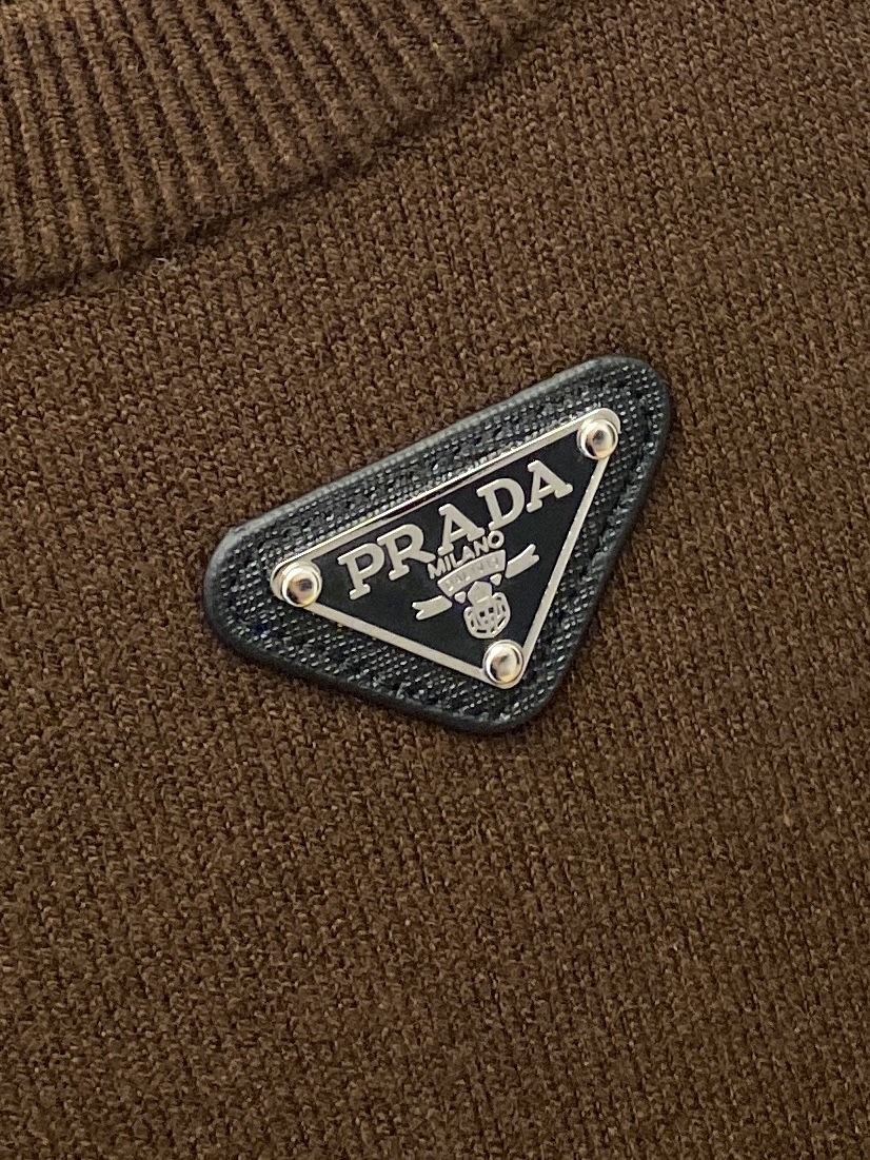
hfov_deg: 53.1
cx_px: 435
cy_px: 580
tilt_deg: -1.9
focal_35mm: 26
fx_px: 871
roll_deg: +12.3
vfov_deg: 67.3
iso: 100
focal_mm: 4.25
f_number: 1.8
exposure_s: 1/122
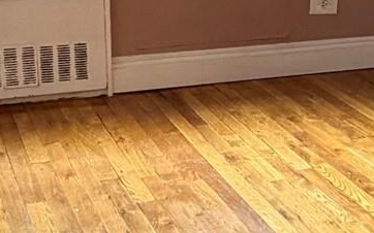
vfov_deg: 15.4
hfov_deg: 24.4
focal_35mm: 84
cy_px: 40
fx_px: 856
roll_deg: -0.8
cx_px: 284
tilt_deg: -13.4
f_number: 2.2
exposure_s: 1/60
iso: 320
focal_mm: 2.22
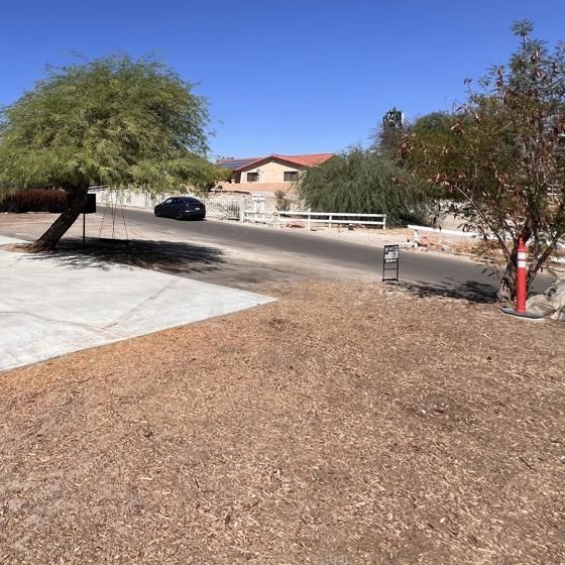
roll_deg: -0.1
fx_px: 388
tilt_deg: +0.3
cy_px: 192
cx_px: 98
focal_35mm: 21
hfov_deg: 64.5
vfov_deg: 70.2
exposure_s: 1/2538
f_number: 1.8
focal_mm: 1.57
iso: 32
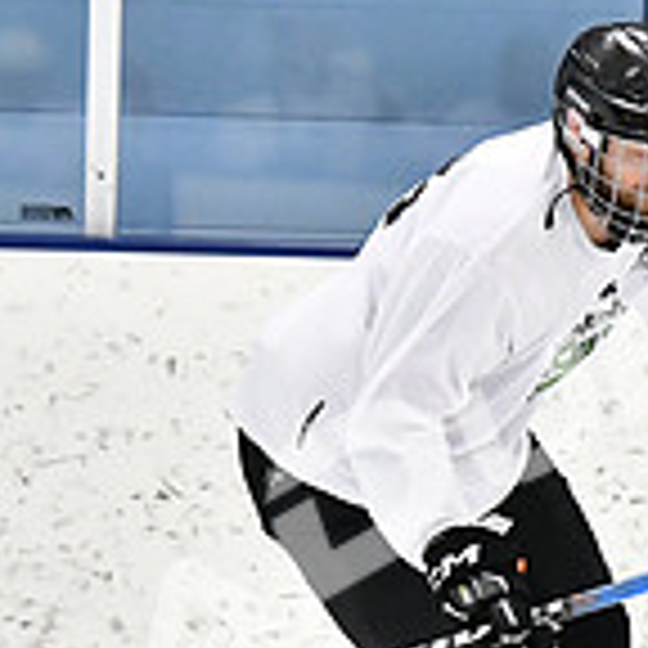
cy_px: 376
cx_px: 540
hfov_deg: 2.6
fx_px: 14126
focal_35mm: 667
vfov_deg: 2.6
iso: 6400
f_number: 3.2
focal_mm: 130
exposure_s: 1/1250
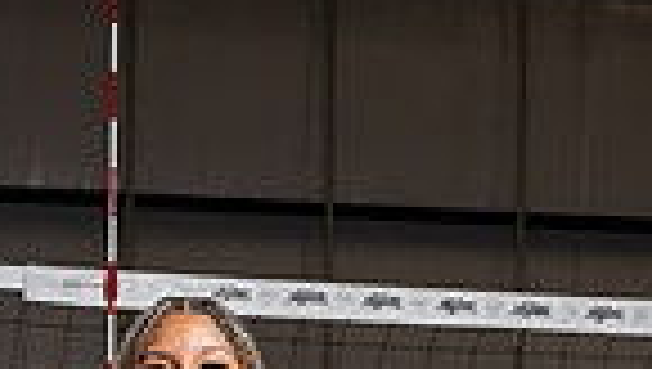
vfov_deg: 7.0
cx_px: 72
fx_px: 2804
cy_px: 968
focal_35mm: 162
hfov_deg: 13.2
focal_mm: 50
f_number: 8
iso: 100
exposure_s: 1/250
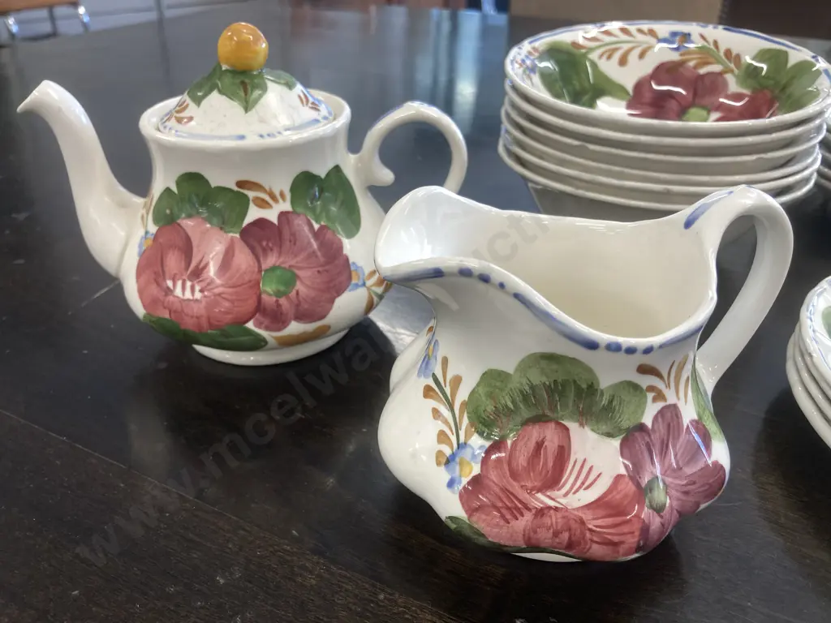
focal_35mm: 28
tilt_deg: -29.8
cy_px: 312
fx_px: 672
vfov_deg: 49.7
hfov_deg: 63.4
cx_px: 416
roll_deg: -0.2
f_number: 1.8
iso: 80
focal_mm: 3.99
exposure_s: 1/100
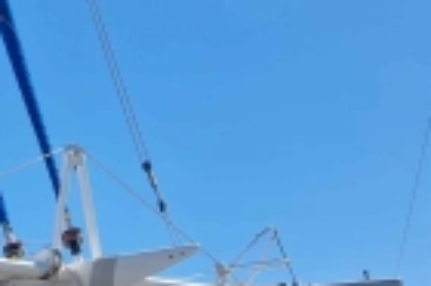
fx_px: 1124
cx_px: -92
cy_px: 192
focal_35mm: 94
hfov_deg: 20.3
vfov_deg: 14.5
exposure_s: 1/2104
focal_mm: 5.4
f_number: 1.8
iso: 50
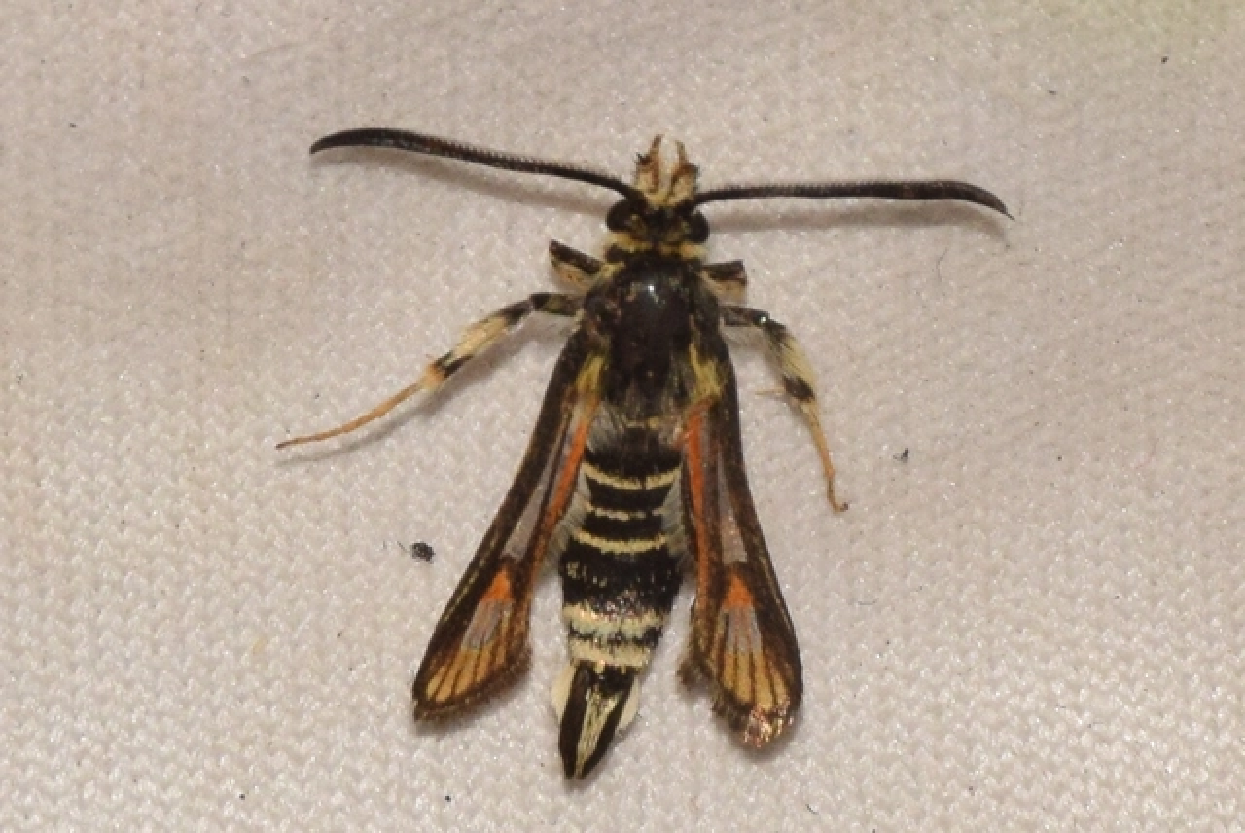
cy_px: 416
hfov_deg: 9.8
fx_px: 7269
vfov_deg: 6.6
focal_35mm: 210
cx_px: 622
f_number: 14
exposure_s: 1/200
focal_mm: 140
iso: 500
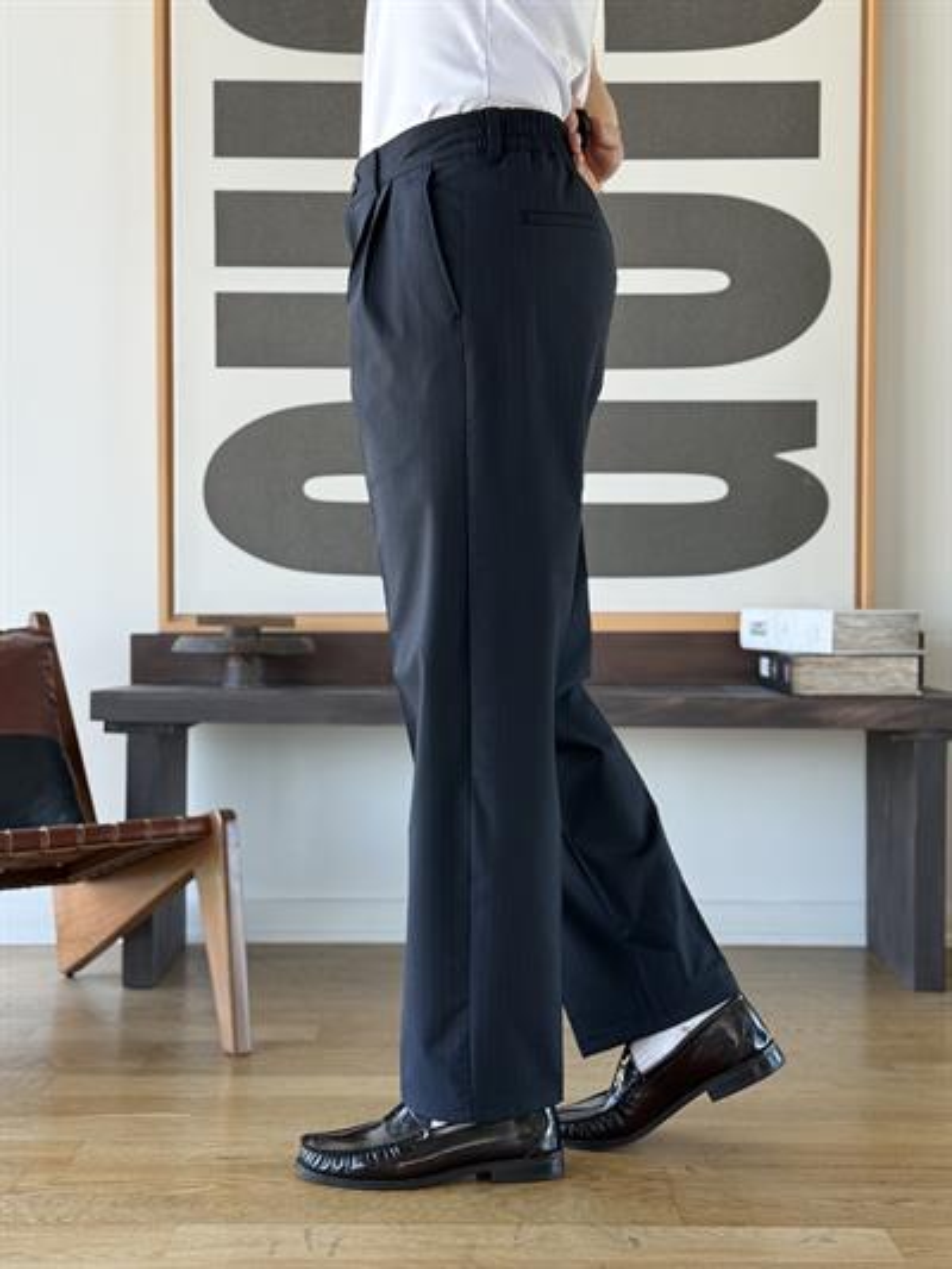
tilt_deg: -1.1
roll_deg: -0.4
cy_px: 634
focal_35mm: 48
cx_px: 476
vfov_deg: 39.6
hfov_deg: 30.3
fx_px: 1759
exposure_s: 1/121
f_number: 1.78
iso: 64
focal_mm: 6.76
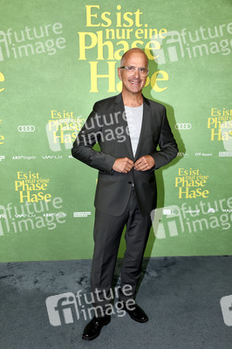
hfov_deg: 37.8
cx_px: 116
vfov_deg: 54.5
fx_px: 339
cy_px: 174
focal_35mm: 35
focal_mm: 35
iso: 500
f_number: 6.3
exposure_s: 1/125
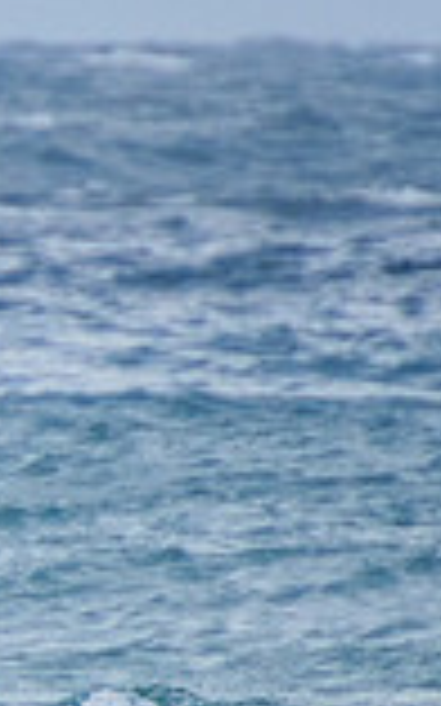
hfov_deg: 0.6
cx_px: -810
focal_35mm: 2321
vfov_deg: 0.9
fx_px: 44674
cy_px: 569
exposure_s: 1/1600
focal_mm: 400
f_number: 5.6
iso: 1000
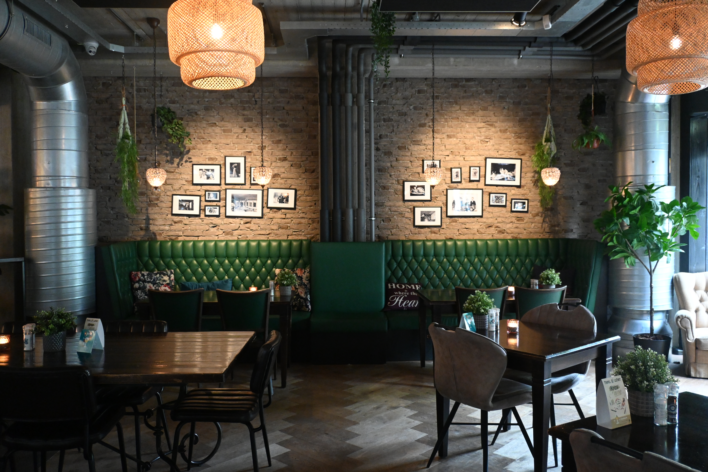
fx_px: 590
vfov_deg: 43.6
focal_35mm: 30
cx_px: 354
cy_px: 236
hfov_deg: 61.9
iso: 3200
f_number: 3.8
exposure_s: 1/80
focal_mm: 20
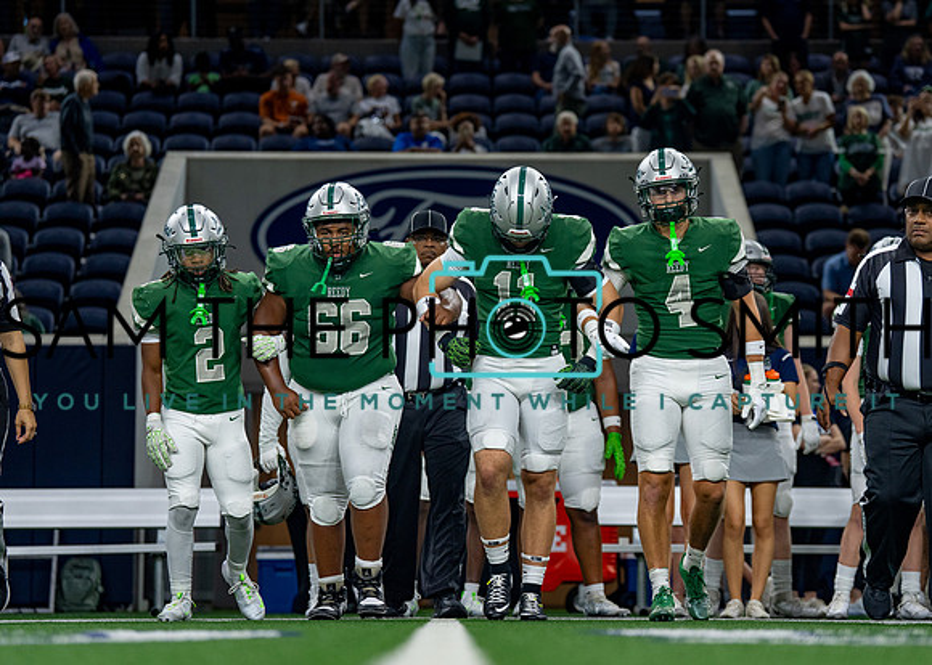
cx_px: 529
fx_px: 3442
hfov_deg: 15.4
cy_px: 345
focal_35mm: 130
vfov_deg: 11.0
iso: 1000
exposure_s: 1/500
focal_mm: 113
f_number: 2.8
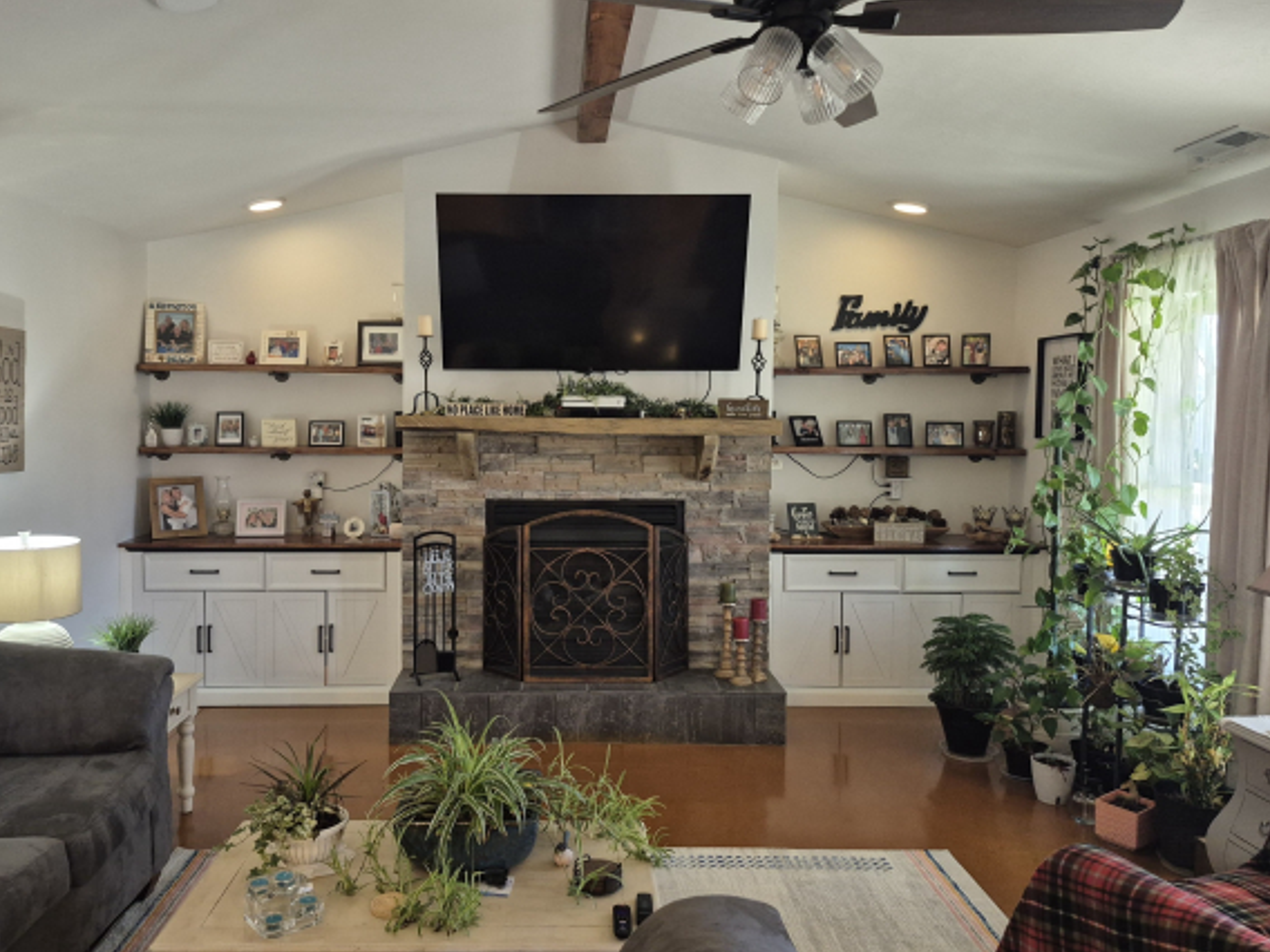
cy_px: 465
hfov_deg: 65.2
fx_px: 991
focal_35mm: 27
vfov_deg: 51.3
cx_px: 576
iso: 640
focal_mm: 5.4
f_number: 1.8
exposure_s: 1/120
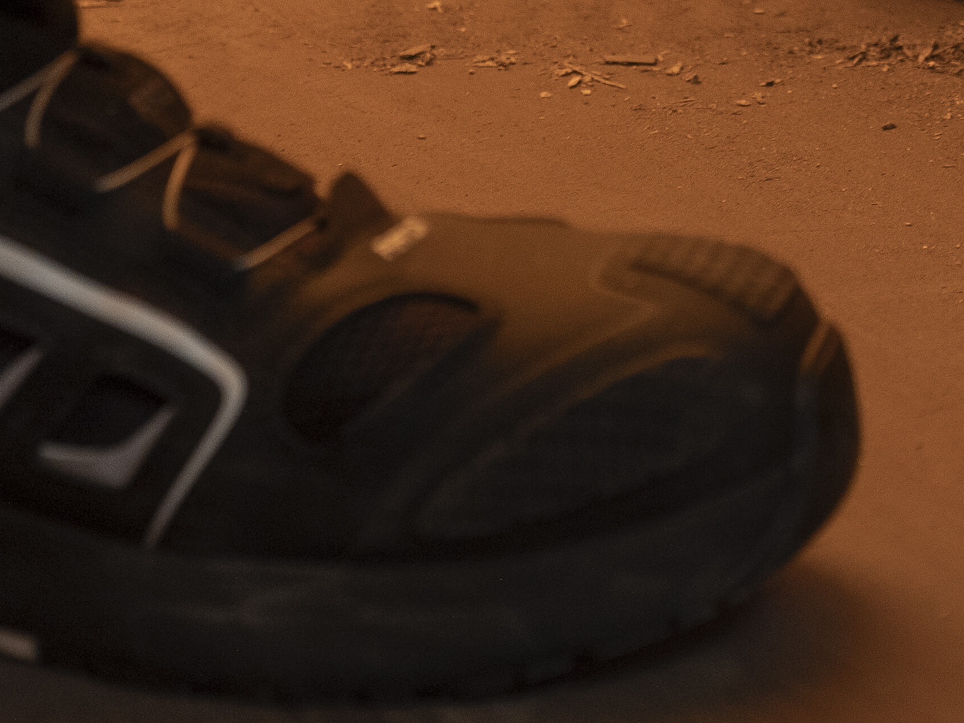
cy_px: -453
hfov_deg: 7.9
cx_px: 1666
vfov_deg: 6.1
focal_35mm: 242
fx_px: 6738
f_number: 4
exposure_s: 1/125
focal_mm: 62.9
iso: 500
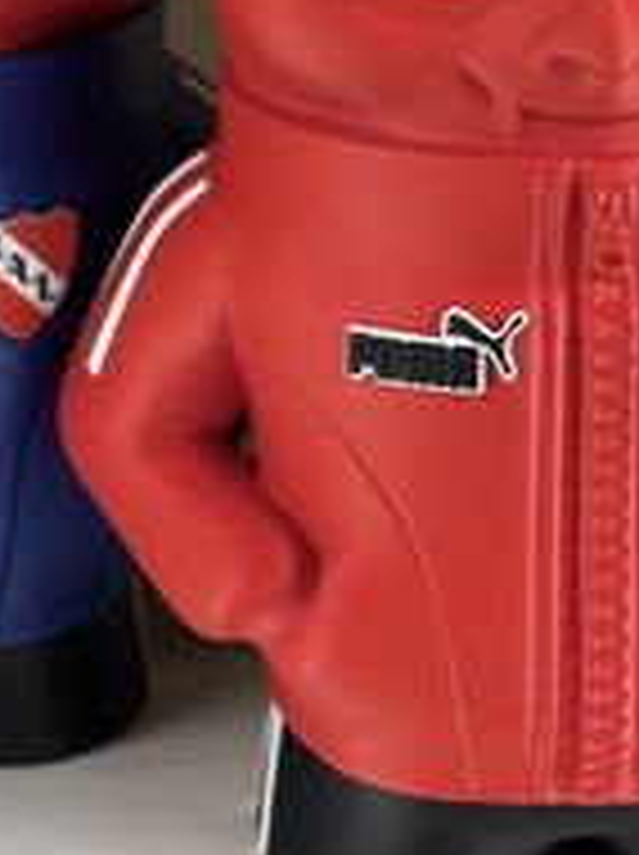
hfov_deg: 10.9
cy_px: 61
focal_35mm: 135
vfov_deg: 14.5
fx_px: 3330
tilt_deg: -17.6
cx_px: 198
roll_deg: -1.0
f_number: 1.78
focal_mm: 6.86
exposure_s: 1/642
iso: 80
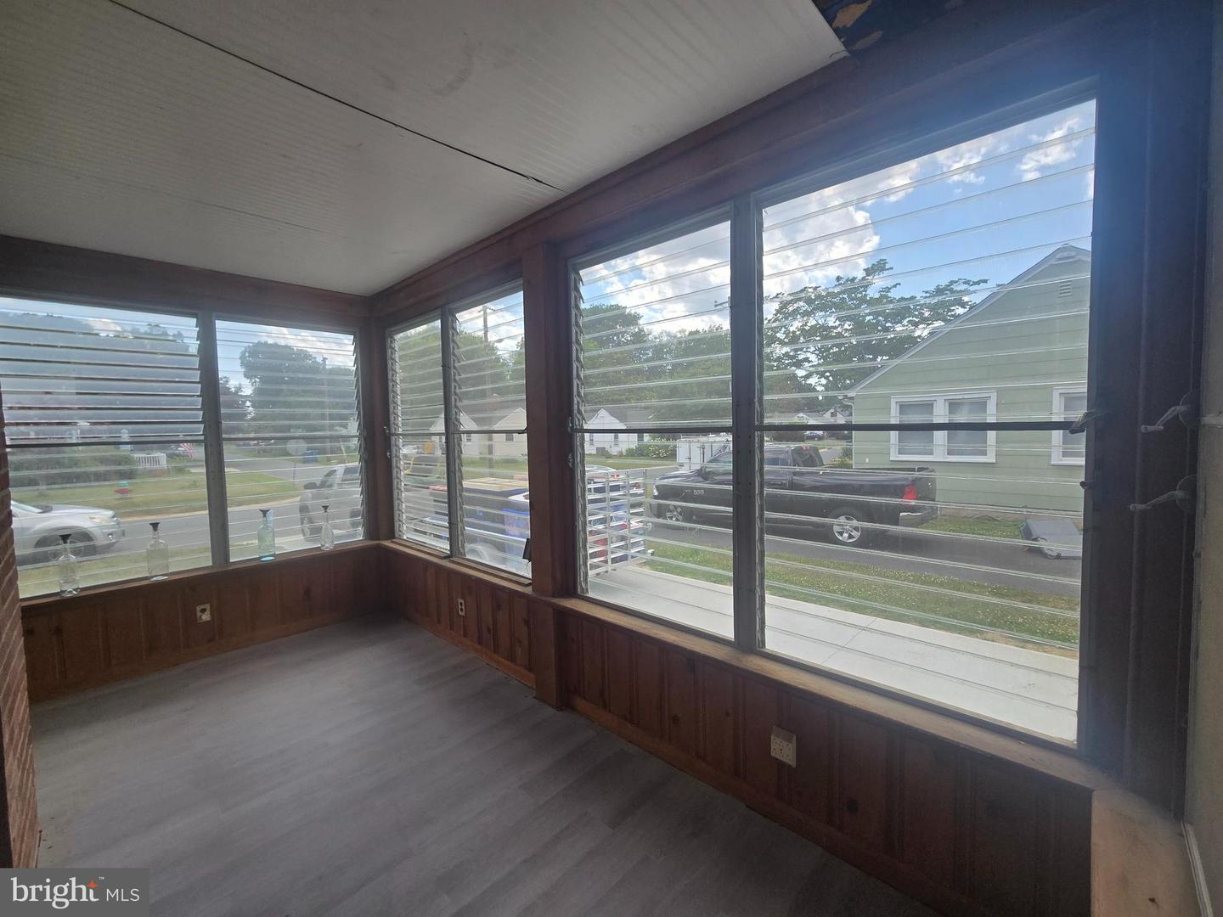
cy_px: 458
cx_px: 612
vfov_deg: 89.9
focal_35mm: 13
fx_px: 459
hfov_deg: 106.2
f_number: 2.2
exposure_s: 1/583
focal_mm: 2.2
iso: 50
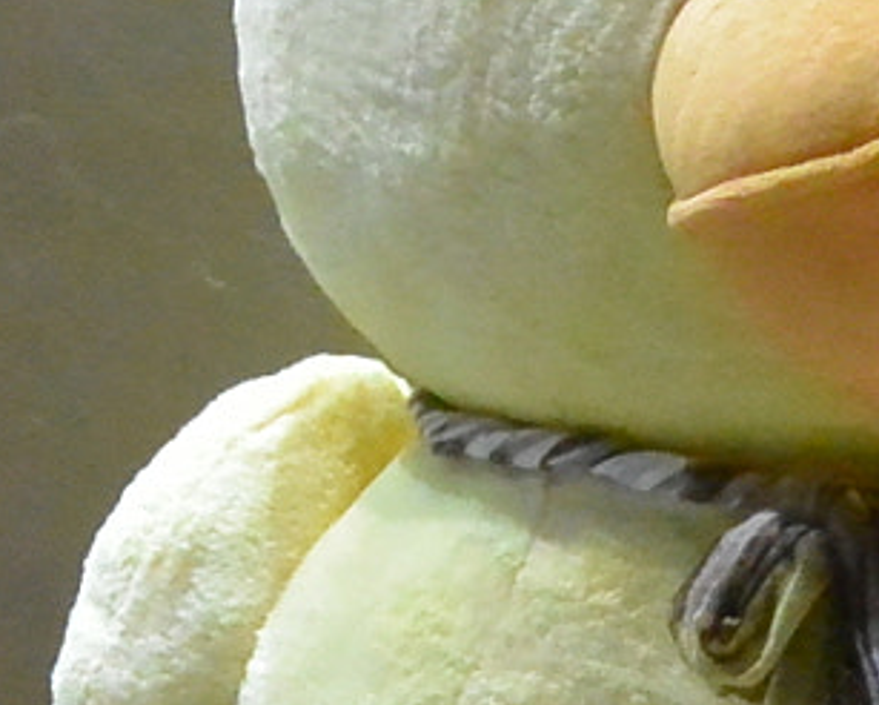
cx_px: 467
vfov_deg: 8.0
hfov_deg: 9.9
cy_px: 517
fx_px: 5050
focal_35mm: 194
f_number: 4.2
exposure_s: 1/15
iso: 3200
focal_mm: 11.5
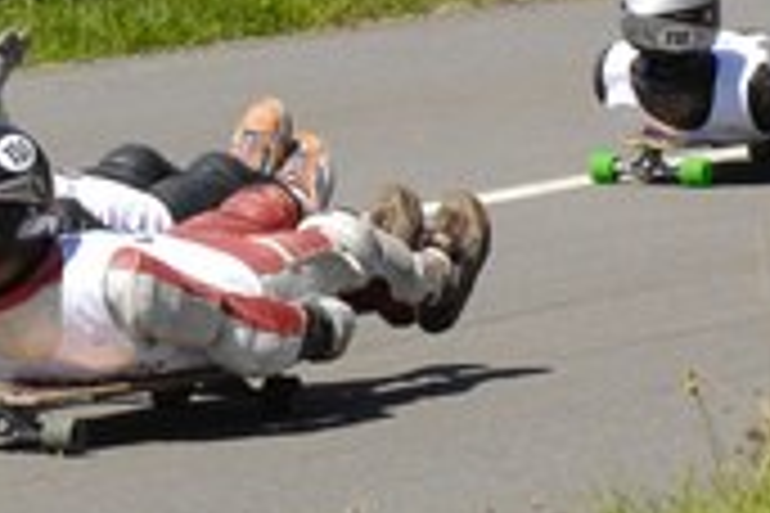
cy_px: 40
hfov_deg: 4.5
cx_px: 32
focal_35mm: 461
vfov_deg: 3.0
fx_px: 9860
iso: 320
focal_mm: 80
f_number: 8
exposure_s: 1/750
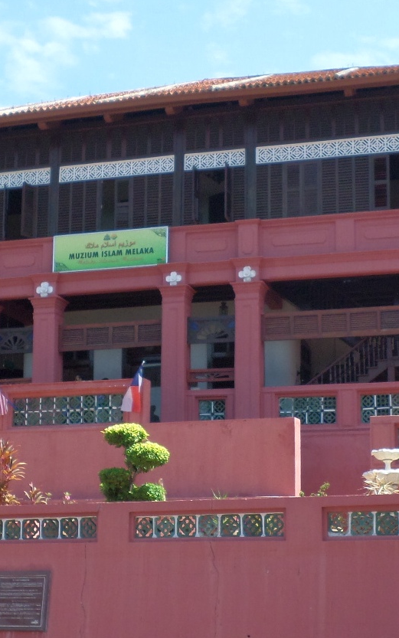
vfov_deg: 54.0
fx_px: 626
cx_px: 150
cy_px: 322
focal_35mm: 36
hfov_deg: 35.2
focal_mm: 4.5
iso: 80
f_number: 2.5
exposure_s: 1/1000
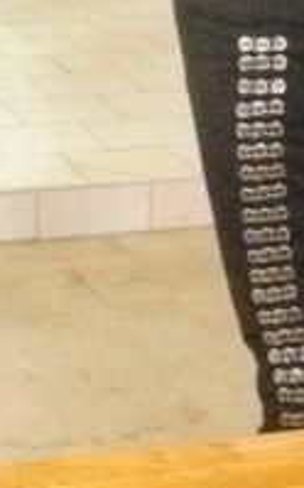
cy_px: -83
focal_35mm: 123
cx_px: -243
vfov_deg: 16.3
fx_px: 1634
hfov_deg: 10.1
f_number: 3.5
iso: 1600
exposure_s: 1/30
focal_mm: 6.3
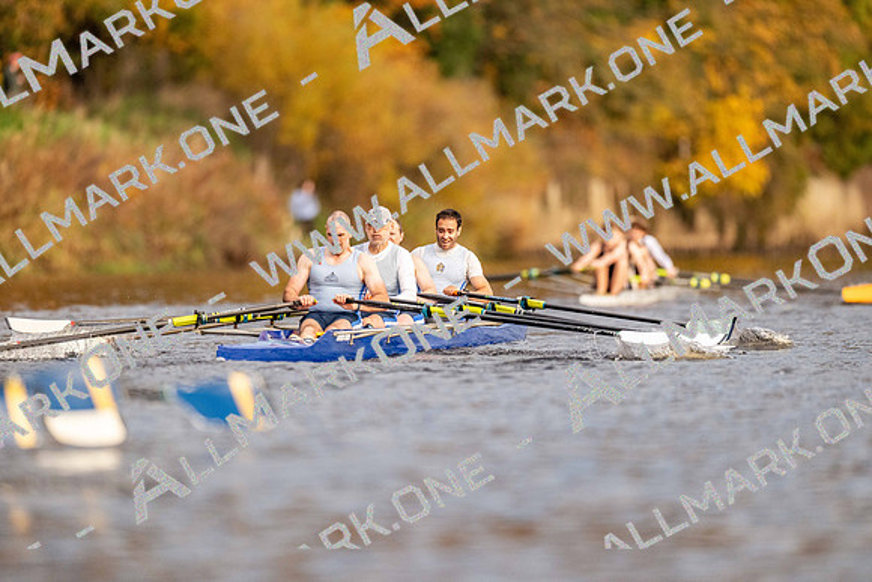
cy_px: 291
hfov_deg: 3.4
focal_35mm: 600
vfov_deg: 2.3
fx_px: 14536
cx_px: 436
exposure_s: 1/2500
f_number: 4
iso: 2200
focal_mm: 600
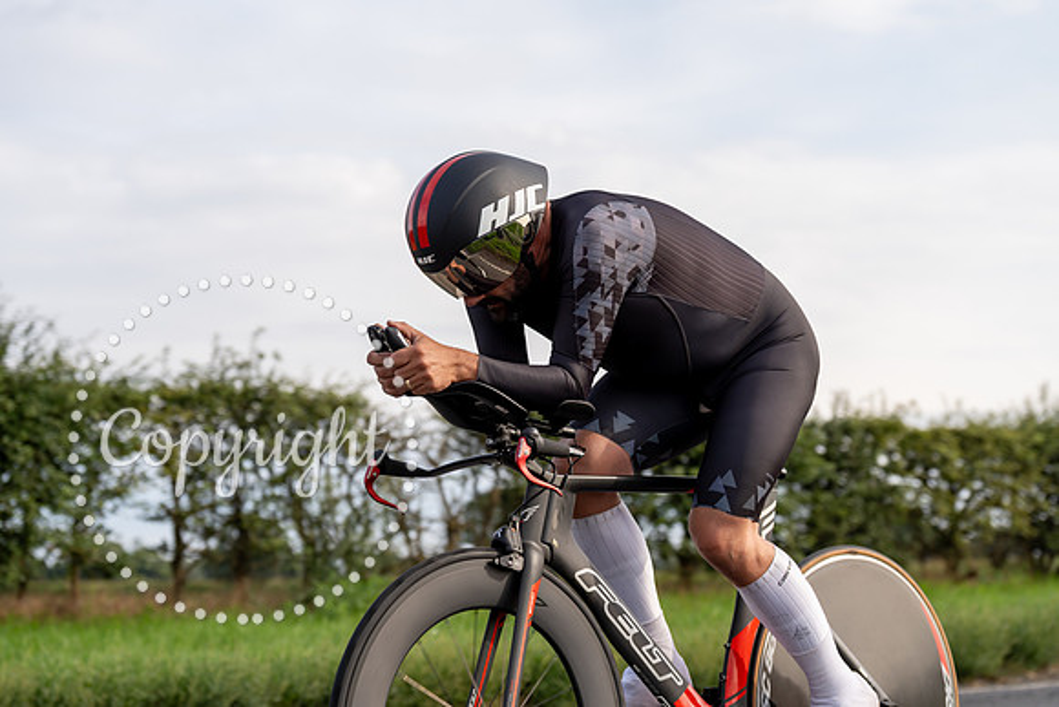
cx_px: 530
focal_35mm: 70
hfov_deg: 28.8
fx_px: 2060
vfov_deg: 19.5
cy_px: 354
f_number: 4
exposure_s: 1/1000
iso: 160
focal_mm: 70
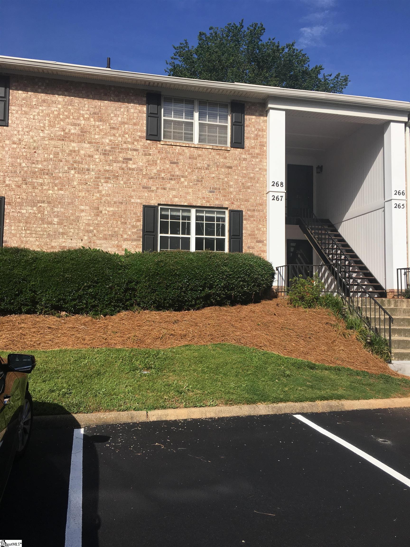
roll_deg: -1.7
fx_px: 458
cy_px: 274
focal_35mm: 29
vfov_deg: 61.7
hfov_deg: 48.2
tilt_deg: +5.8
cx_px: 205
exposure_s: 1/1672
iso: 25
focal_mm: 4.15
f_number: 2.2
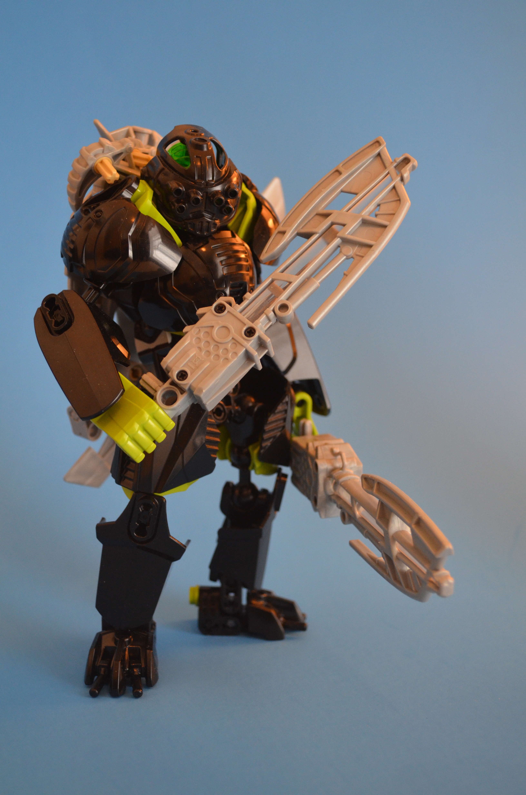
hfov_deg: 25.6
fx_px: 1156
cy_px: 398
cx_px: 263
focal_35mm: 52
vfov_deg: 37.9
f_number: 5
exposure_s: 1/30
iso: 1100
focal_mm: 35
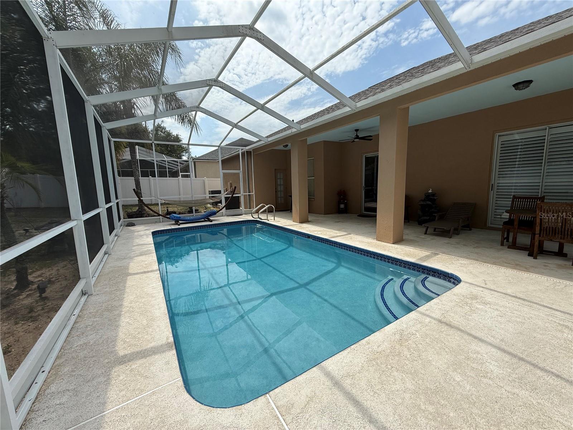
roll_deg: +1.8
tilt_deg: -6.7
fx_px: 232
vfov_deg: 85.7
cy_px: 215
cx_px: 286
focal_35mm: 14
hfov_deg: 102.1
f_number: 2.2
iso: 50
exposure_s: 1/1399
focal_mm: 2.22
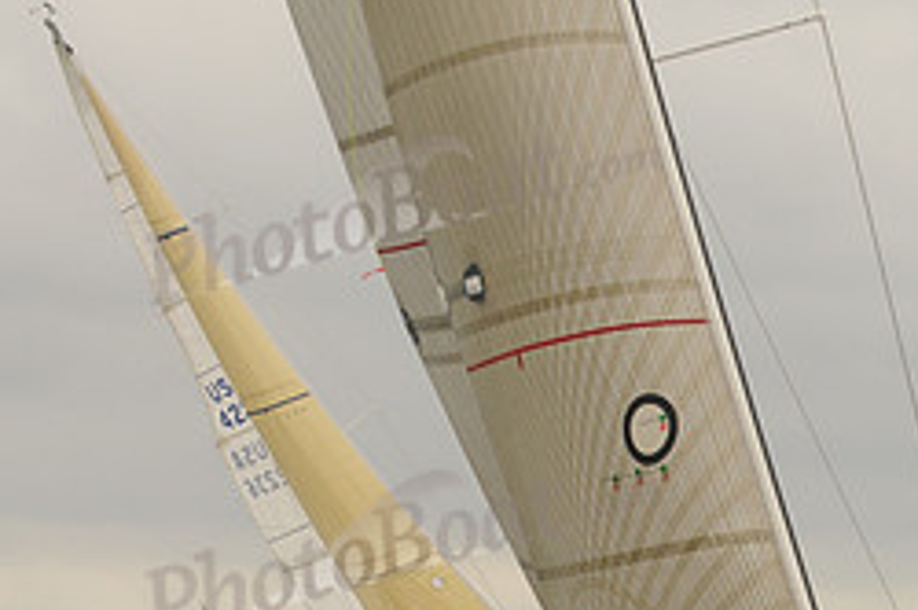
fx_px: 7615
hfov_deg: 6.9
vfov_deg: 4.6
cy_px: 685
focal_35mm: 299
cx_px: 848
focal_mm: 86
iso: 200
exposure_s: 1/1000
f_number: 4.5
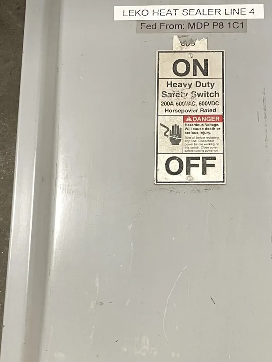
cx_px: 192
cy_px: 242
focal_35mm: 63
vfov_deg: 30.5
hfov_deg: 23.1
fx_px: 660
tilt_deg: -74.4
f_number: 1.6
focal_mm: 4.2
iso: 200
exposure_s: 1/60
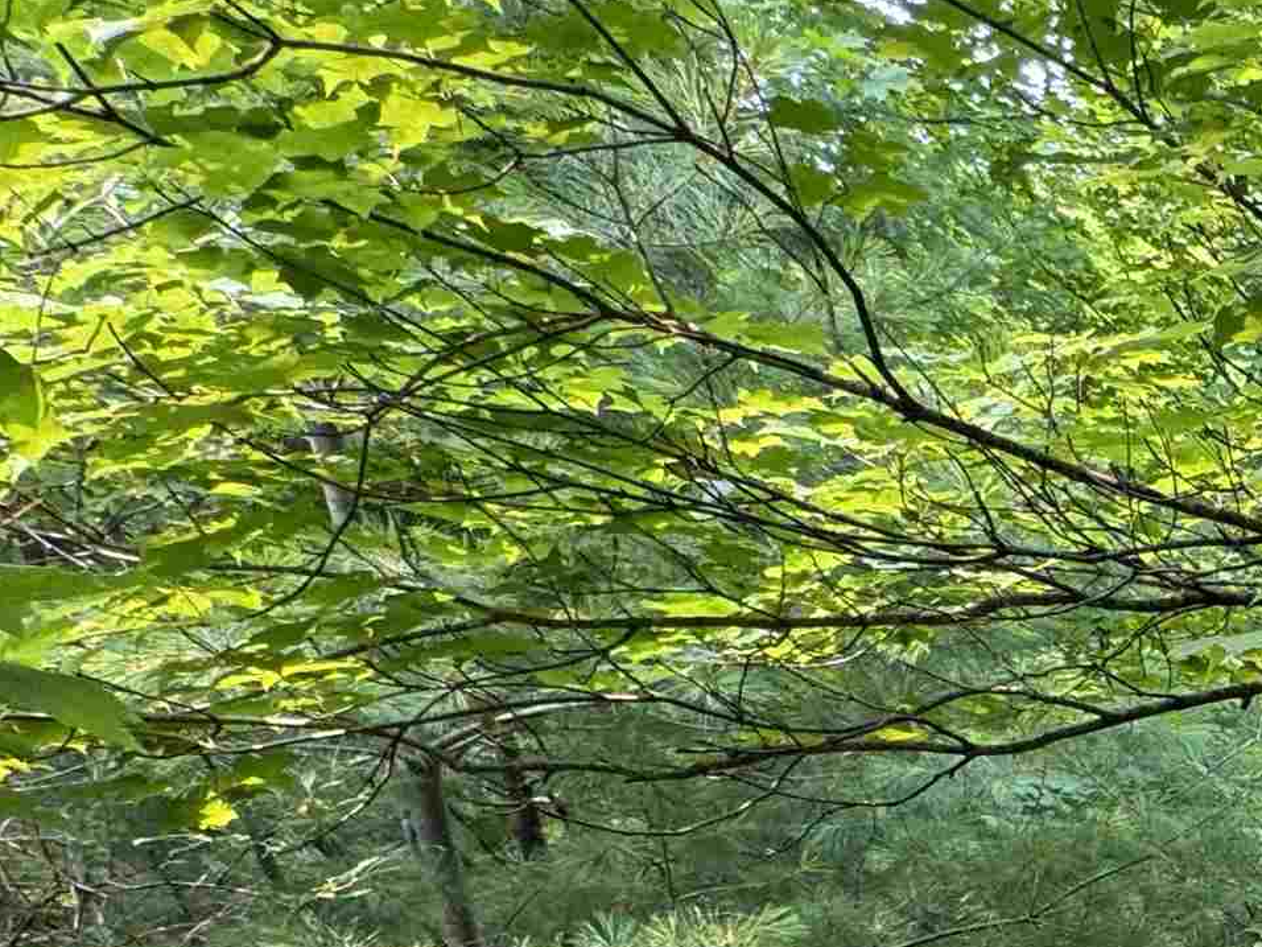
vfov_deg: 27.2
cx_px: 2005
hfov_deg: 26.3
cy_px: 1220
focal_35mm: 45
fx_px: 1641
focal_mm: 2.22
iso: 64
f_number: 2.2
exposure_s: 1/99
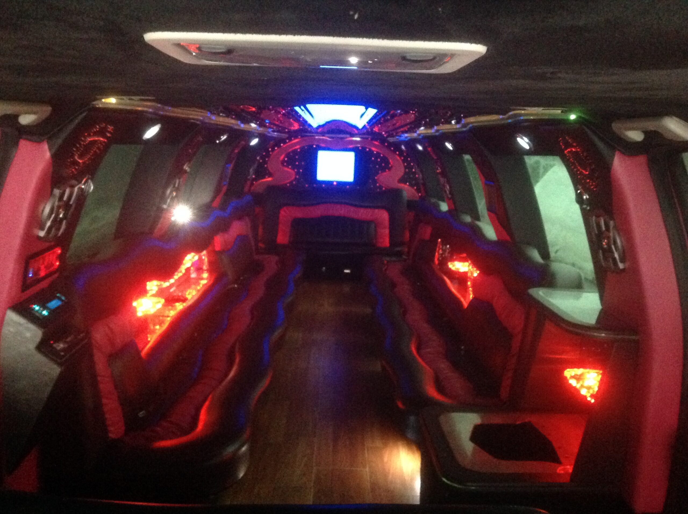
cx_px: 344
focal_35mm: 35
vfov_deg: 40.6
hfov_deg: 52.7
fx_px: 695
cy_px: 257
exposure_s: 1/15
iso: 800
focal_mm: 4.28
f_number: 2.4
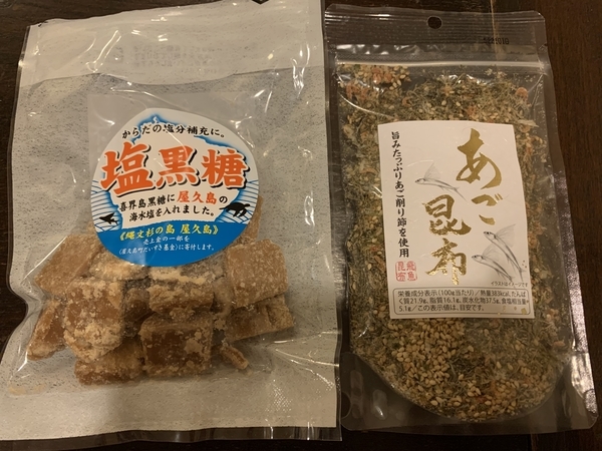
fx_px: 452
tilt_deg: -79.2
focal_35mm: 26
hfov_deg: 67.3
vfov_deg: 53.1
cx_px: 301
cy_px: 226
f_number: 1.8
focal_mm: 4.25
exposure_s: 1/50
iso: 250
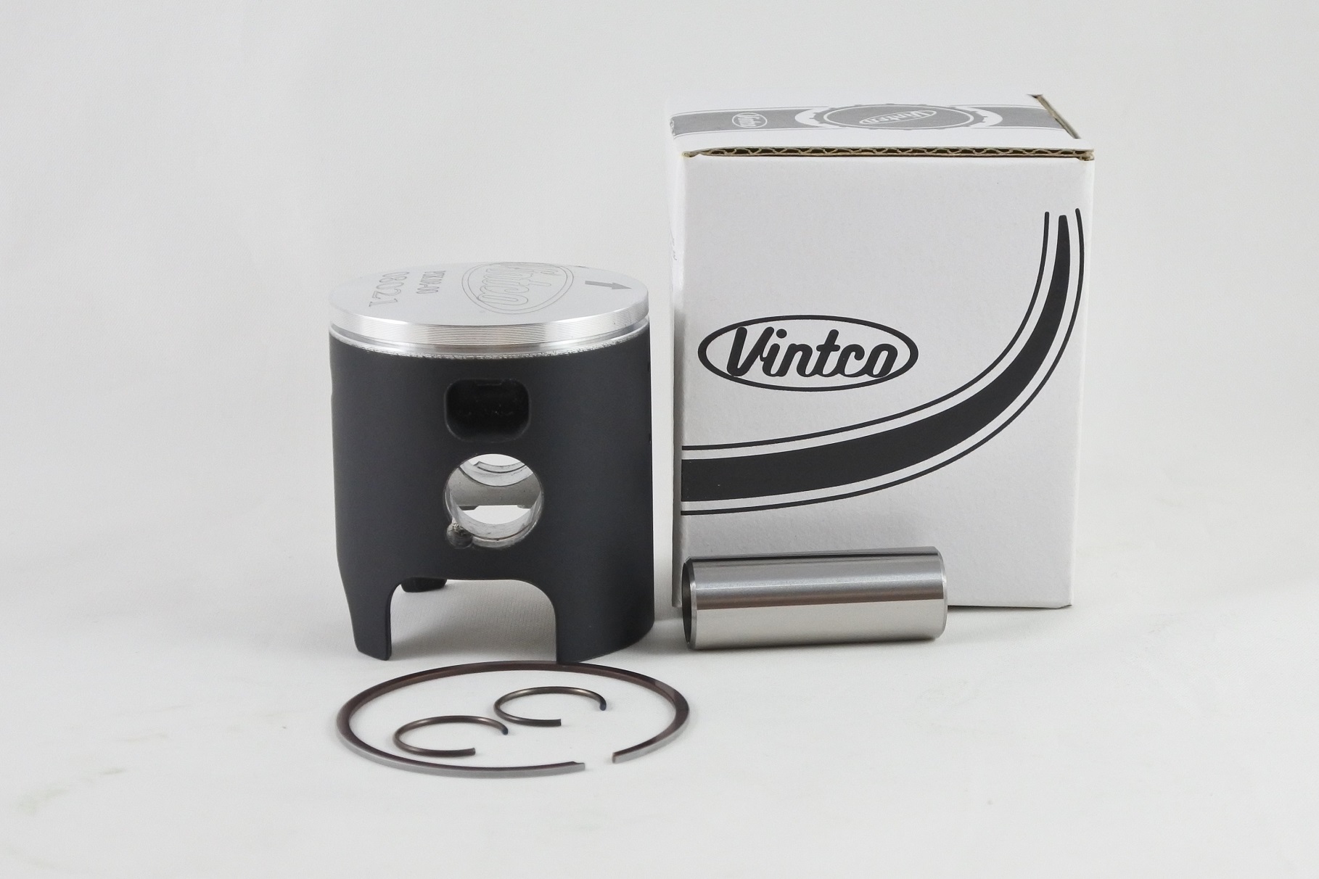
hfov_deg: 36.9
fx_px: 1978
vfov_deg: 25.1
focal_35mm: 54
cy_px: 440
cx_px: 660
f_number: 4.8
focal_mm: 20.1
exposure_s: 1/125
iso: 560
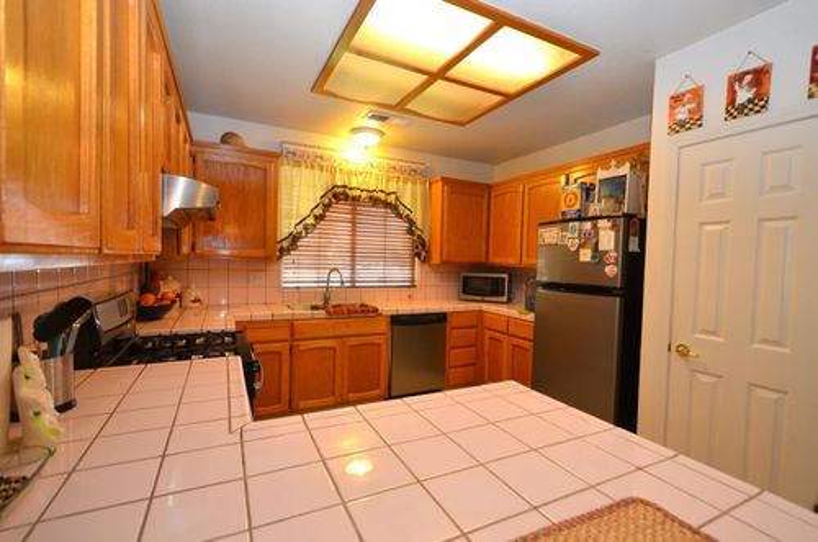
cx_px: 409
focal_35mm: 15
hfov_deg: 100.5
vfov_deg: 77.1
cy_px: 271
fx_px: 340
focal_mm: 10
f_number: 4
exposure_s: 1/60
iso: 560
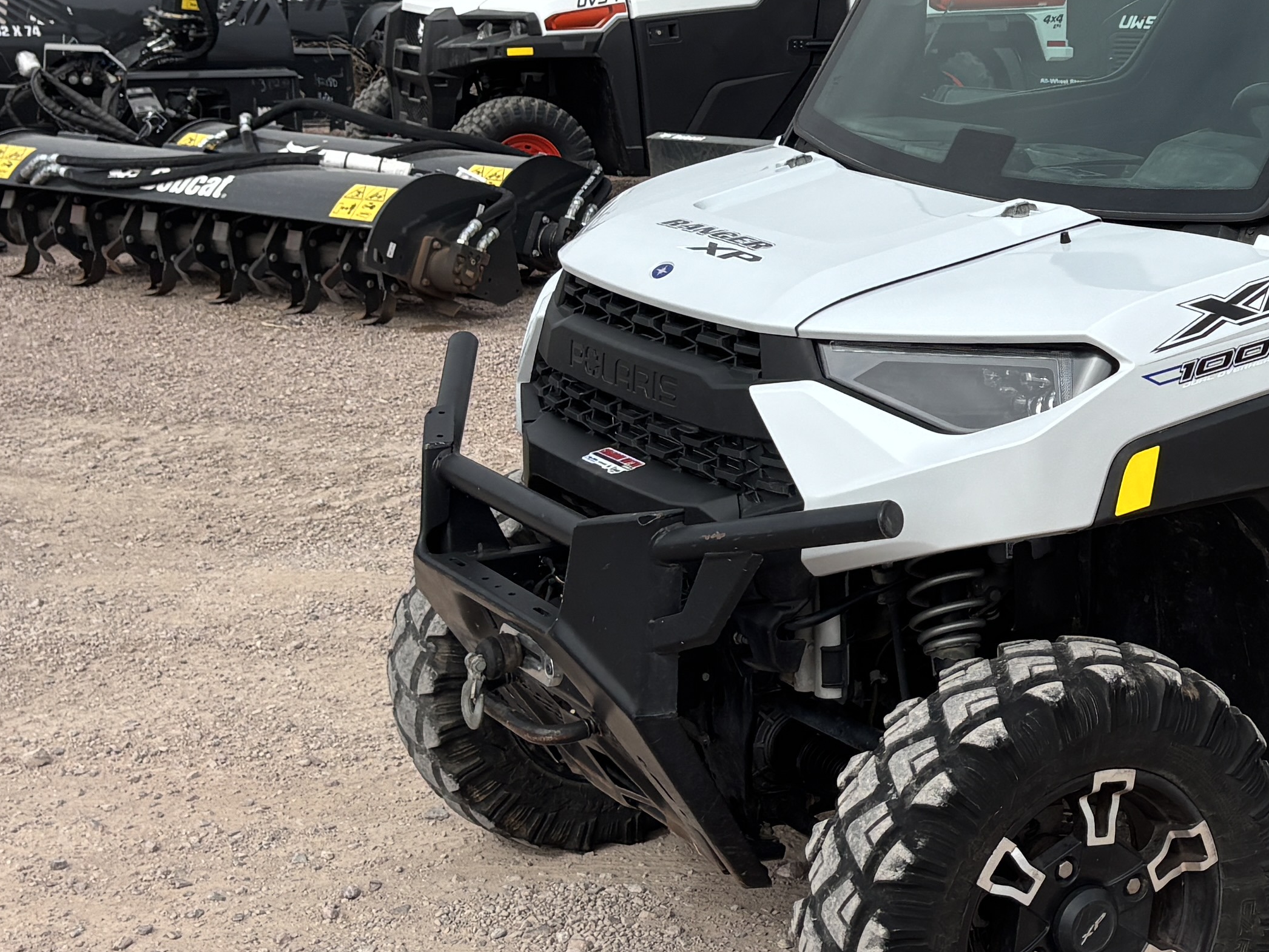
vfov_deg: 20.6
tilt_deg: -5.2
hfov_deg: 25.9
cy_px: 234
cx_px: 1291
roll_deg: +0.3
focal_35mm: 71
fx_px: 2603
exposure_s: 1/4255
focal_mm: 5.96
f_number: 1.6
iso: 50
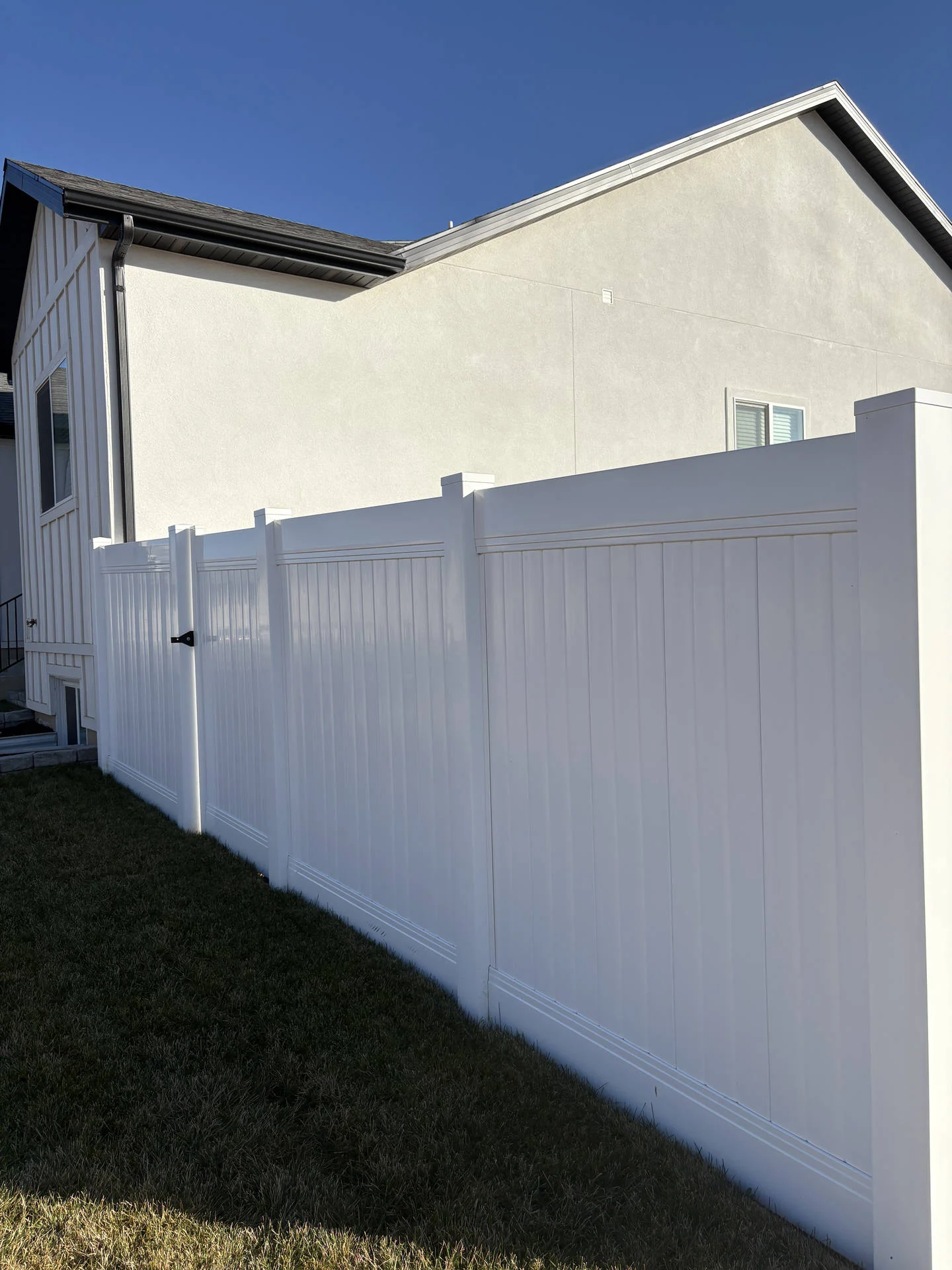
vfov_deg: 67.3
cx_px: 476
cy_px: 635
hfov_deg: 53.1
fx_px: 953
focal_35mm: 26
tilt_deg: +0.4
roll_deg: +1.0
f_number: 1.6
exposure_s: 1/5348
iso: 50
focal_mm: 5.96
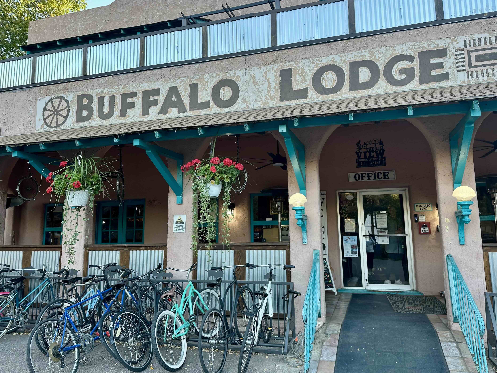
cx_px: 258
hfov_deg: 67.3
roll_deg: +1.3
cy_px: 178
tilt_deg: +10.1
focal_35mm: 26
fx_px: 373
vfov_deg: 53.0
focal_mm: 6.86
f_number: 1.78
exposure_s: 1/120
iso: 80
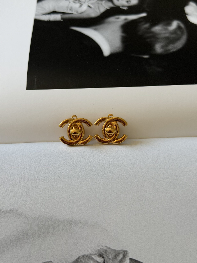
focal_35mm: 48
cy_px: 132
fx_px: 364
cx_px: 98
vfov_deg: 39.7
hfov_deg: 30.3
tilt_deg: -56.0
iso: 50
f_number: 1.78
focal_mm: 6.76
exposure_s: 1/221
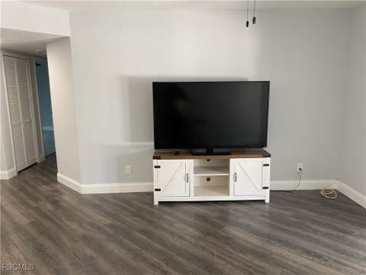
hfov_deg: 67.3
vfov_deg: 53.1
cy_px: 138
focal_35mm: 26
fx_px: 275
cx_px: 183
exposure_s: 1/60
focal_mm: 4.25
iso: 125
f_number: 1.8
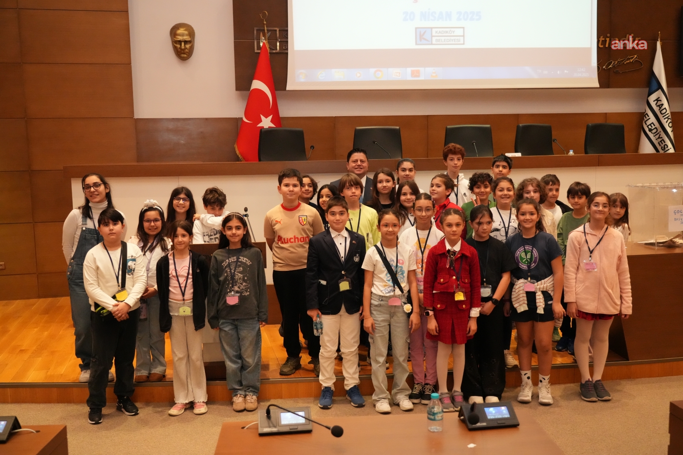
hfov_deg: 53.1
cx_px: 342
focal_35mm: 36
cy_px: 228
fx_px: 683
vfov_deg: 36.9
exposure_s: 1/200
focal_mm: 36
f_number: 4
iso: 8000
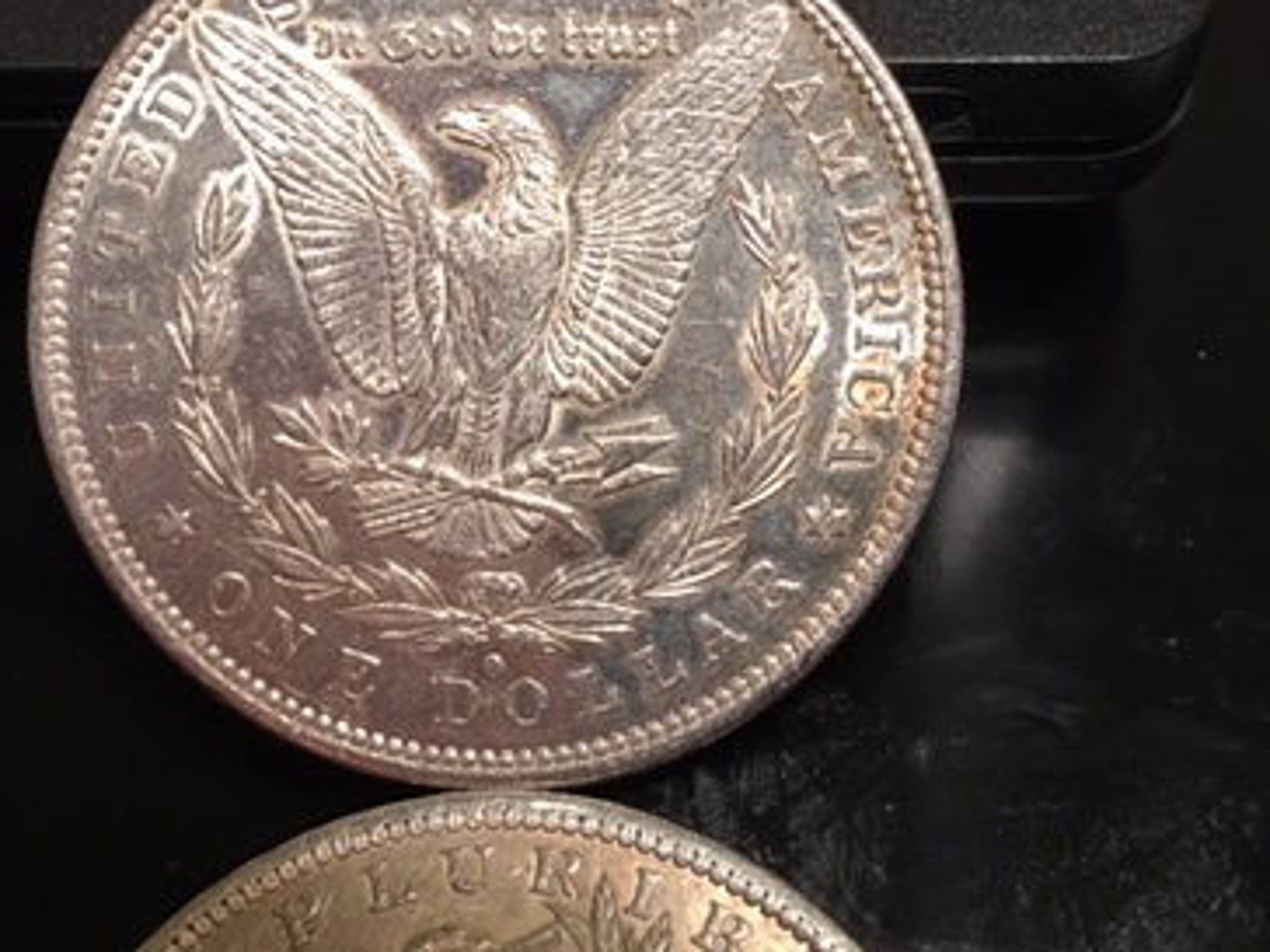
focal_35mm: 51
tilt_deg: -53.0
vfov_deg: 28.0
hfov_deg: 37.4
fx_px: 1871
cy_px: 192
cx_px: 551
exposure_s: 1/15
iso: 40
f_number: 2.2
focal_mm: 4.15
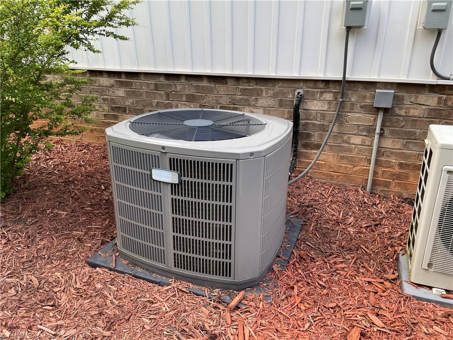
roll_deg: +1.0
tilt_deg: -22.7
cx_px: 226
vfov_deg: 53.1
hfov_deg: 67.3
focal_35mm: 26
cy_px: 170
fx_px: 340
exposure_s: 1/134
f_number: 1.6
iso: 32
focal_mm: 4.2
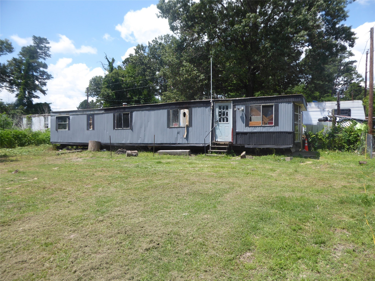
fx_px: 260
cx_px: 188
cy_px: 140
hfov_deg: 71.6
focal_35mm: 24
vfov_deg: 56.8
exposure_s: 1/800
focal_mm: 4.3
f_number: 3.3
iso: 80
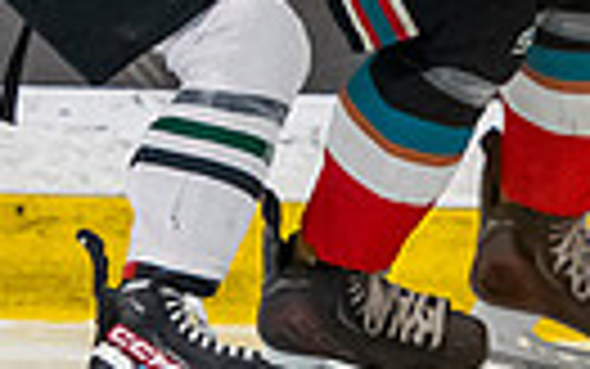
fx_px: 19352
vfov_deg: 1.1
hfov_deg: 1.7
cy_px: -206
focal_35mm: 1203
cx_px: 122
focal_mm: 145
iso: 2000
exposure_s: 1/640
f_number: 3.2
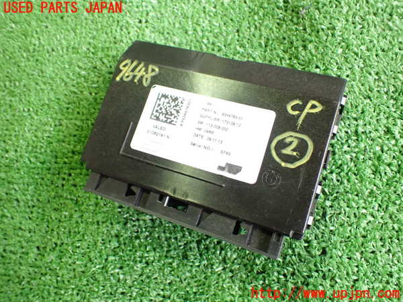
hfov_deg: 60.0
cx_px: 202
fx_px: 349
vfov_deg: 46.8
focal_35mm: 30
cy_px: 151
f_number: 2.3
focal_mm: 5.4
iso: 800
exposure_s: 1/60
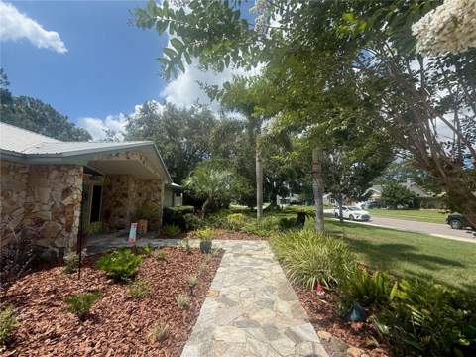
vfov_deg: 85.7
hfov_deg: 102.1
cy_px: 178
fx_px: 193
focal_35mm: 14
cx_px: 238
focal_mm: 2.22
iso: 64
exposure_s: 1/1613
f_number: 2.2
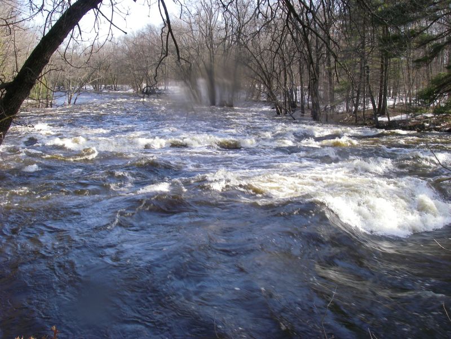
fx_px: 495
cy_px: 170
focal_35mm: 38
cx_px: 226
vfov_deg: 37.7
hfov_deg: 49.0
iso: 64
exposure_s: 1/60
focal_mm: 6.3
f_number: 6.6
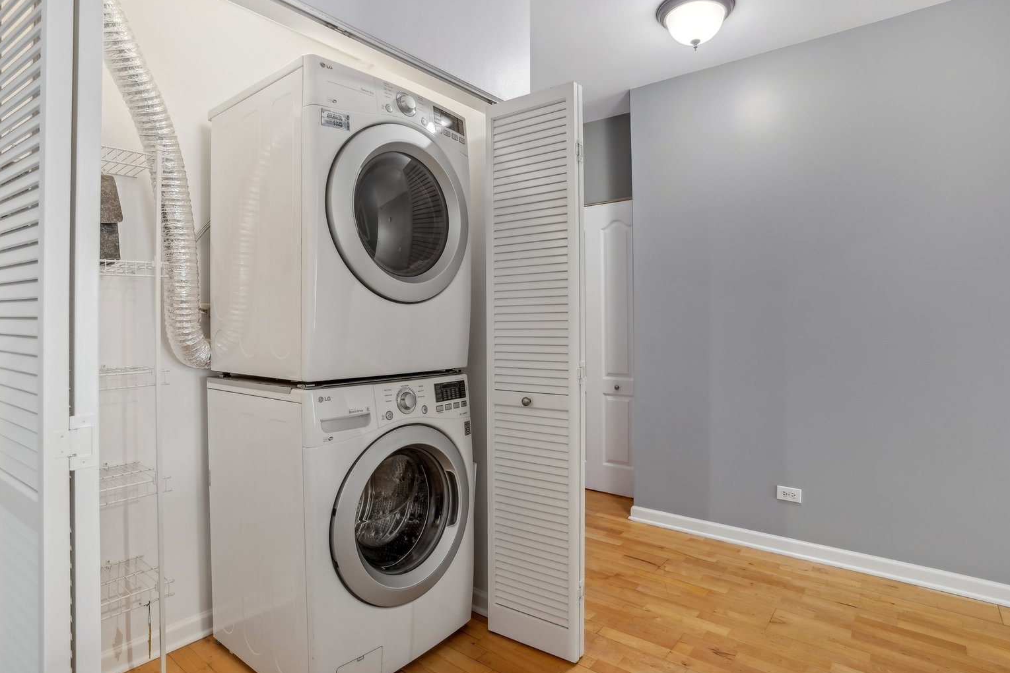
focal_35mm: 18
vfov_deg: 67.3
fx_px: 505
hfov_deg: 90.0
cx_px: 509
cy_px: 320
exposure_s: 1/4
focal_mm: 17
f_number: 8
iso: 400
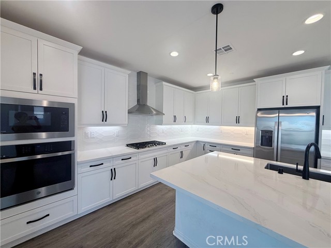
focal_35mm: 14
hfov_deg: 102.1
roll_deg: -1.6
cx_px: 166
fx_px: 134
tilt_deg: -1.3
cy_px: 124
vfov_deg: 85.7
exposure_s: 1/120
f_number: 2.2
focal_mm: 2.22
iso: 50
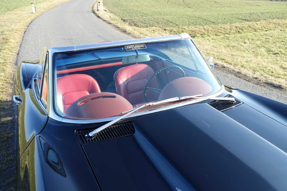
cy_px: 96
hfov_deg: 55.8
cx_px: 144
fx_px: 271
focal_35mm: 34
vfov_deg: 38.9
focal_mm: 12.35
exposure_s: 1/160
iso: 125
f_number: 4
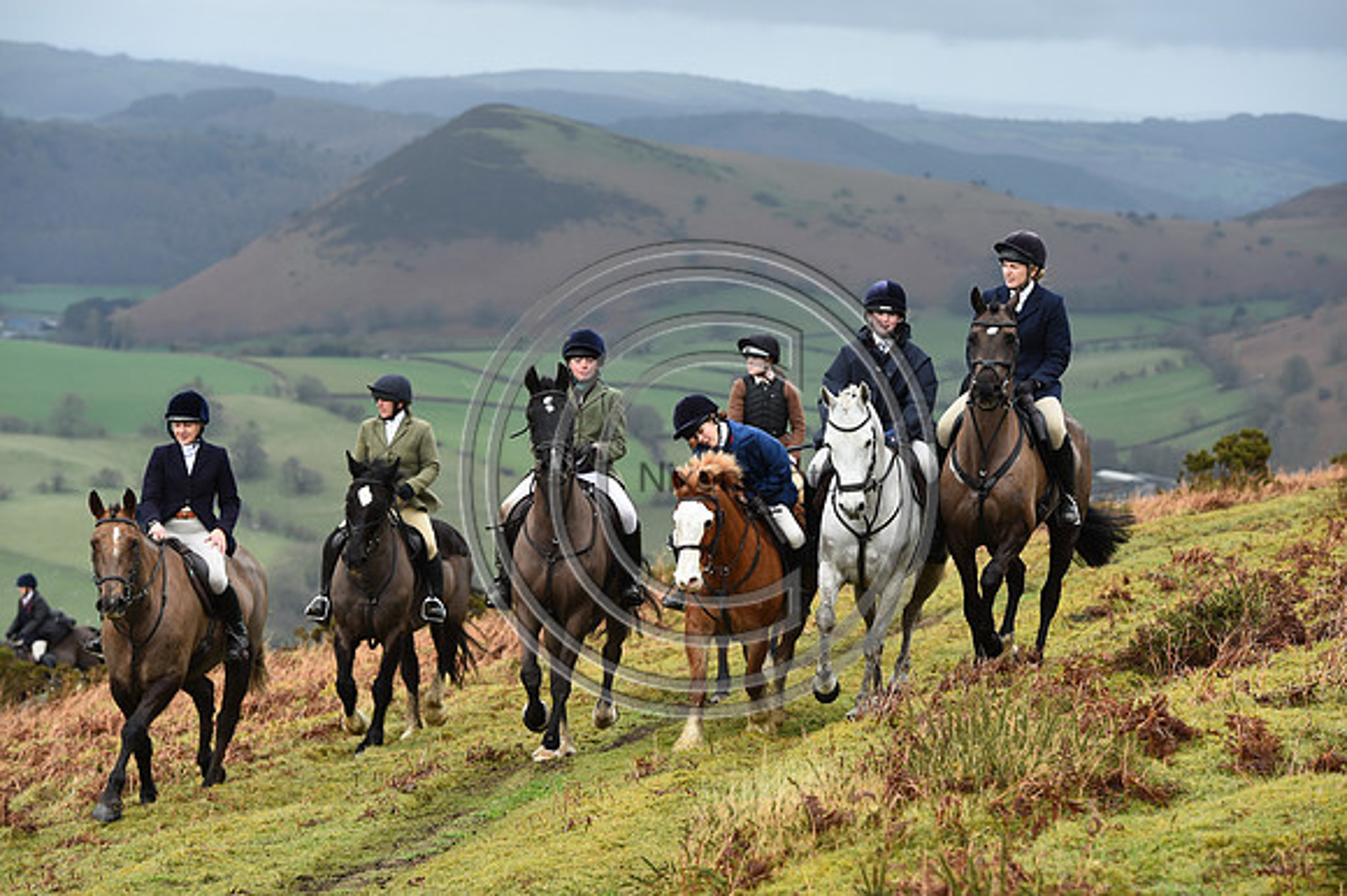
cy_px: 448
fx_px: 4861
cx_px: 674
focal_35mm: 130
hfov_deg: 15.8
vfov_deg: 10.5
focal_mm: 130
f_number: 5.6
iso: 720
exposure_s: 1/800
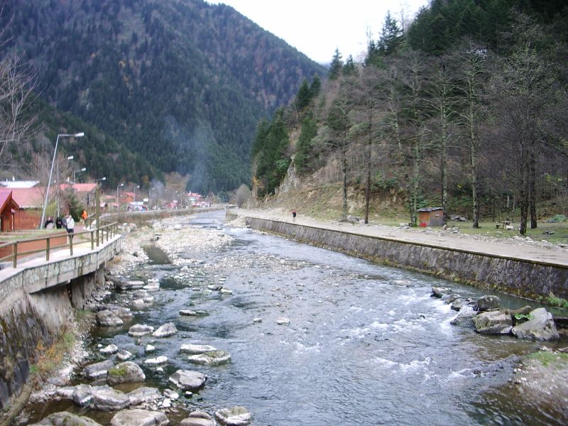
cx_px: 284
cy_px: 213
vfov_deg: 40.7
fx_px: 574
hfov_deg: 52.6
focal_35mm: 35
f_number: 2.6
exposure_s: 1/60
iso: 50
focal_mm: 5.8
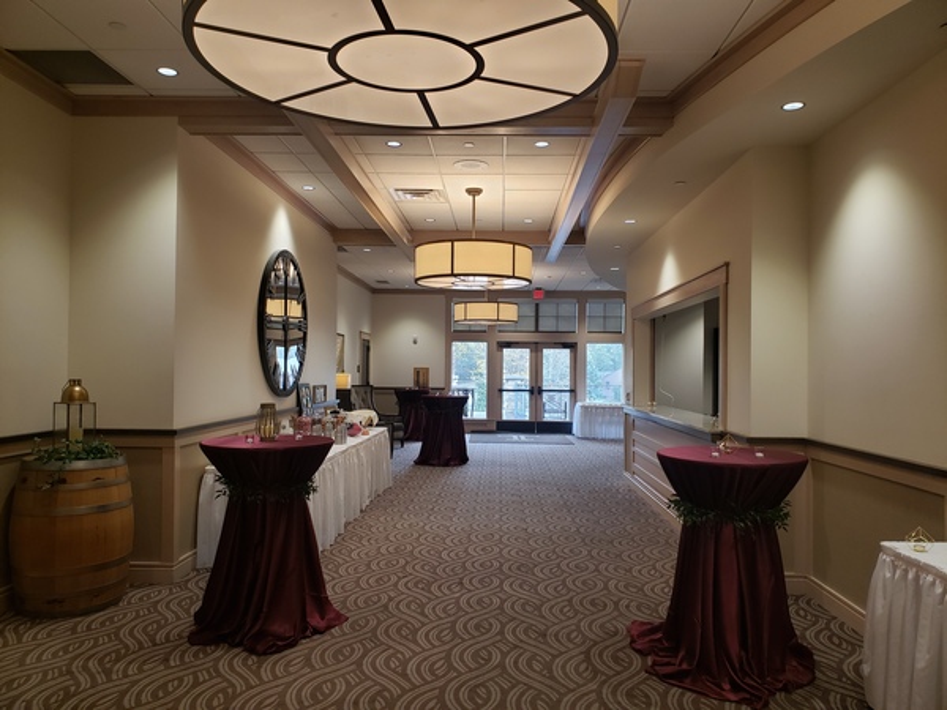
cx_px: 474
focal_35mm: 26
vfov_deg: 53.1
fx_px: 711
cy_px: 355
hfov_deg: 67.3
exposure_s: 1/60
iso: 125
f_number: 2.4
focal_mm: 4.3
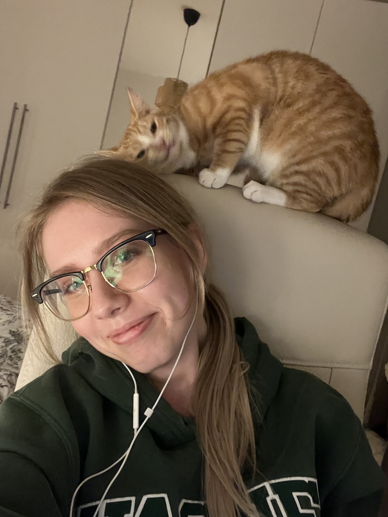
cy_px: 258
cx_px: 194
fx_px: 448
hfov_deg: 46.8
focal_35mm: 30
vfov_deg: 60.0
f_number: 2.2
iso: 640
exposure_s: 1/20
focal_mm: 2.71
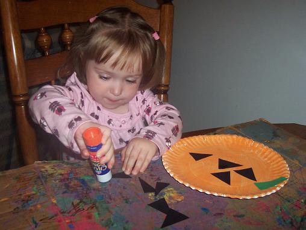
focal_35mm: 37
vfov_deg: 38.7
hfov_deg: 50.1
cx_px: 153
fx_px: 327
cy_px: 115
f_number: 2.8
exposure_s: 1/60
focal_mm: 5.6
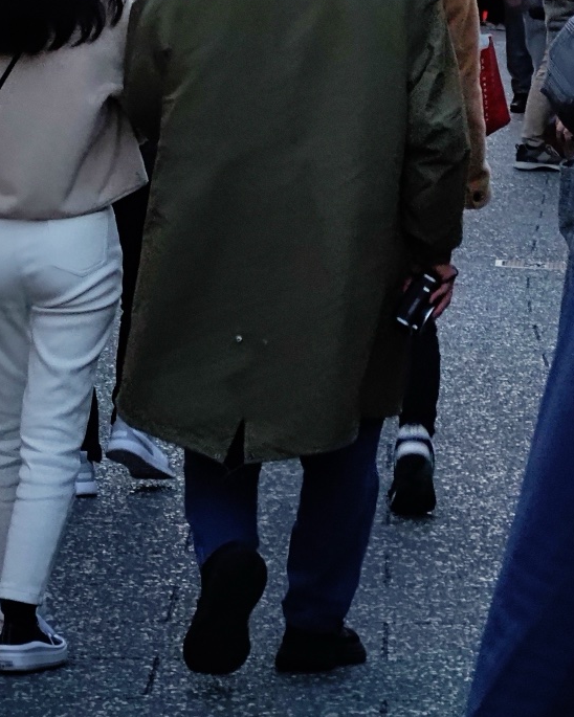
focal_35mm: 342
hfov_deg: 4.5
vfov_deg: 5.6
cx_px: 277
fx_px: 7262
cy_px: -326
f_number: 4.1
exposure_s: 1/120
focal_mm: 22
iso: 91
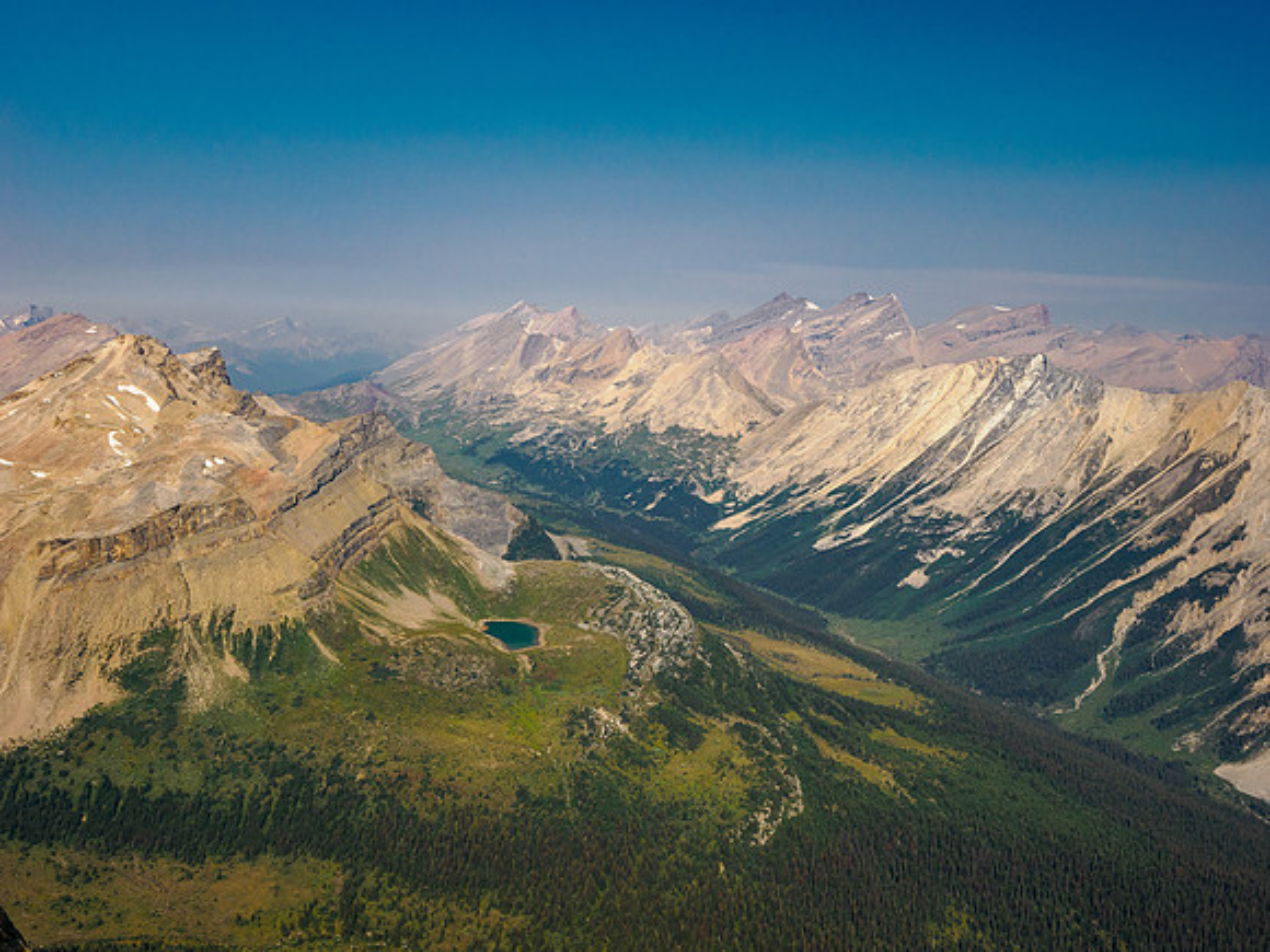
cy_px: 476
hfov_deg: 51.4
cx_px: 635
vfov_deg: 39.7
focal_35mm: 36
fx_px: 1321
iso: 200
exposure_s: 1/320
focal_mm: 18
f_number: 8
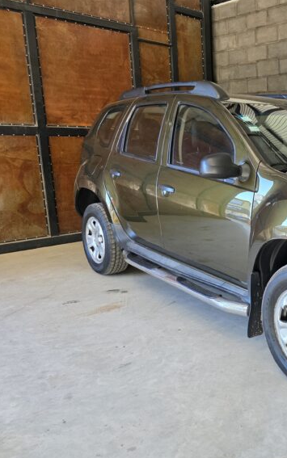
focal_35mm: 33
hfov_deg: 33.9
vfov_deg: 58.1
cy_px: 229
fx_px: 412
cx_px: 307
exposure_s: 1/180
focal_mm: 6.3
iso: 200
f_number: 1.7
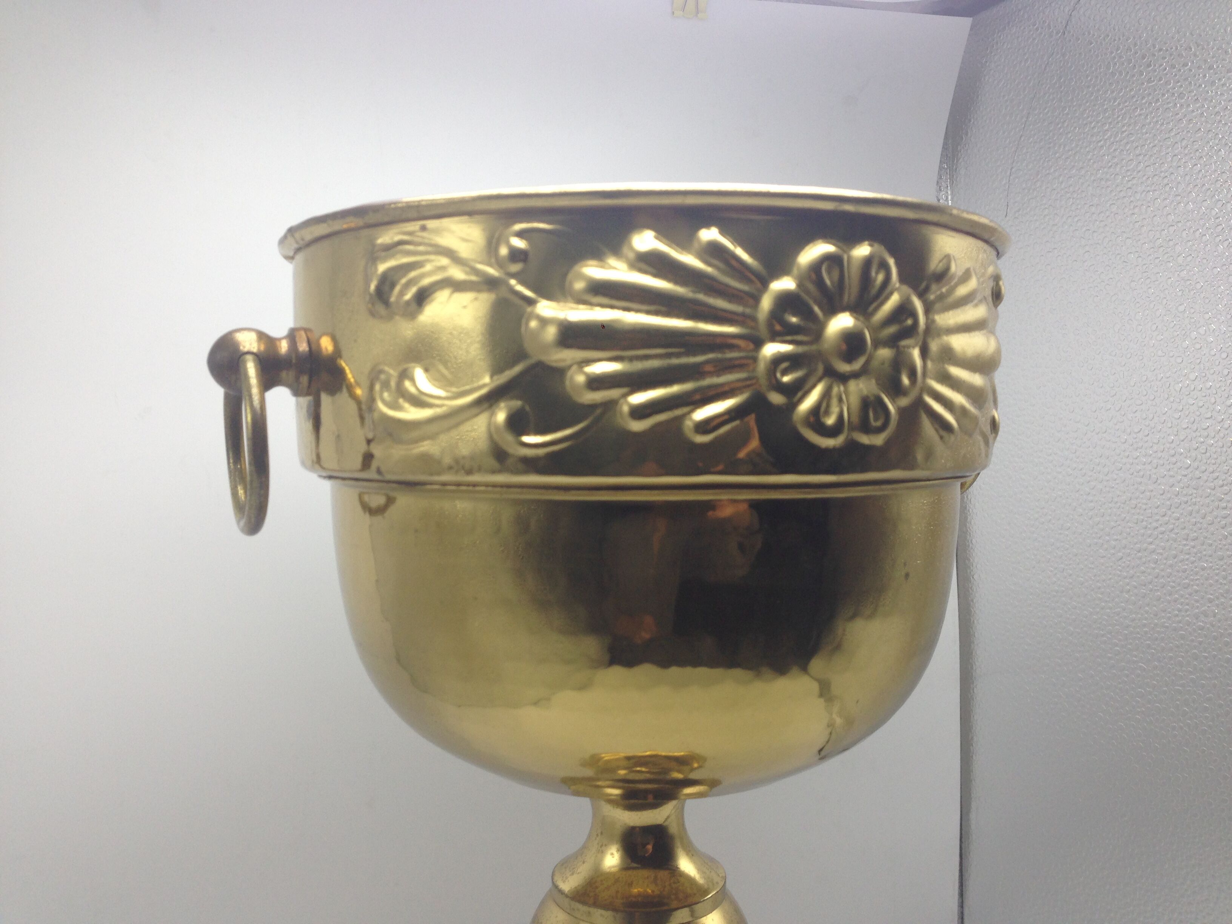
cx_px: 616
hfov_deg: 55.4
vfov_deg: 42.9
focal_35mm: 33
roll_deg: +0.6
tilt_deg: -2.2
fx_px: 1174
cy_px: 462
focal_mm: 4.12
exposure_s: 1/321
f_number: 2.4
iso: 50
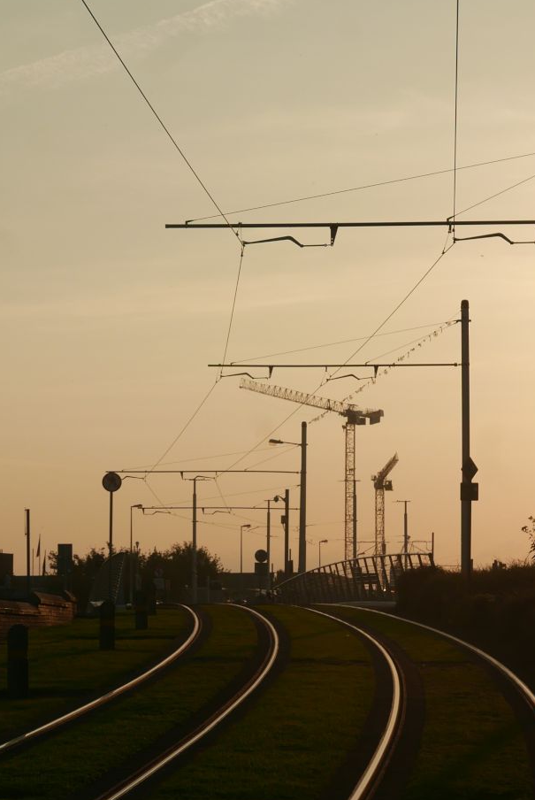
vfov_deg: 16.3
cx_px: 148
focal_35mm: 125
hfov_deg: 11.0
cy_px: 505
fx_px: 2779
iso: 200
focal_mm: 31.5
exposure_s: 1/1000
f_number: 5.6
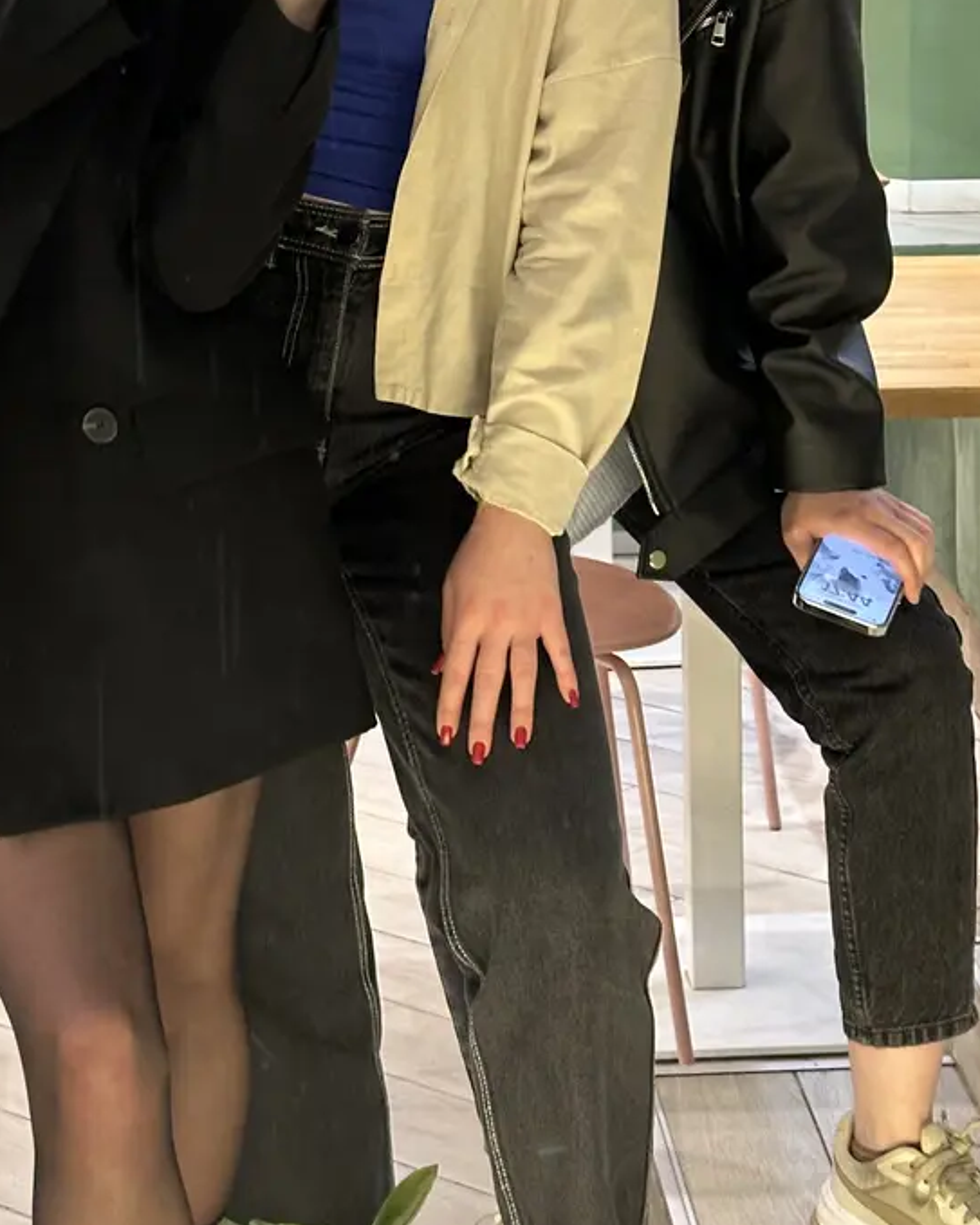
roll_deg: +0.8
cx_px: 523
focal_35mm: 92
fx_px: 3336
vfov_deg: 20.2
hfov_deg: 16.7
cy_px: 30
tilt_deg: -3.5
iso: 250
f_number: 1.78
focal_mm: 6.86
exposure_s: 1/33
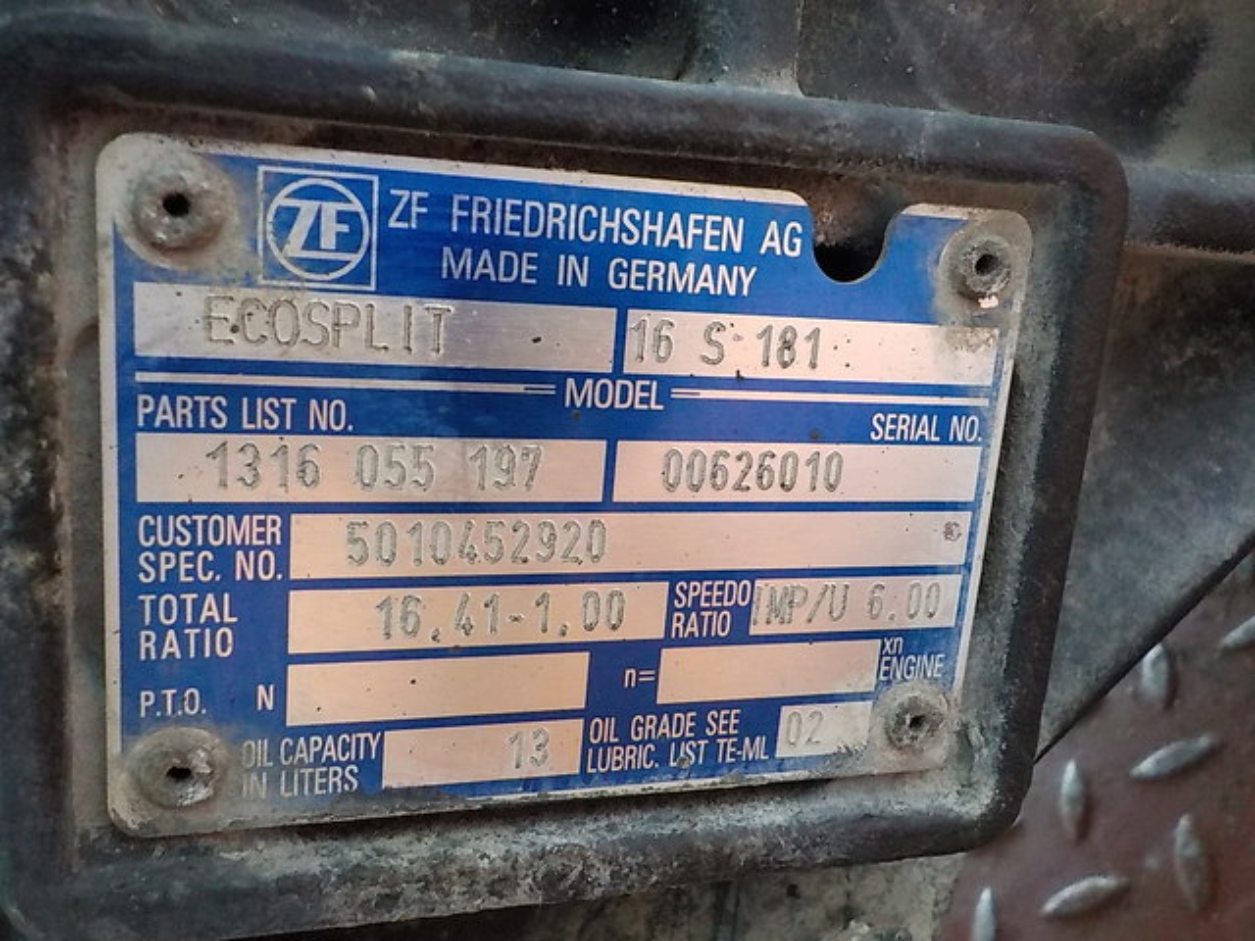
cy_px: 470
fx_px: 1088
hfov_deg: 60.0
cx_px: 628
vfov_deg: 46.8
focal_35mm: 30
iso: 800
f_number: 3.3
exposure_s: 1/25
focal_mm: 4.1
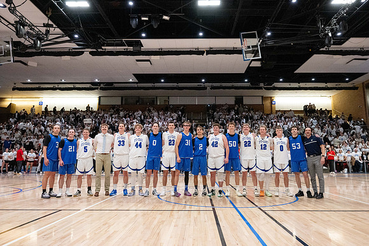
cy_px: 120
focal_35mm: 24
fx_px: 250
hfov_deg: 72.9
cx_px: 195
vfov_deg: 52.5
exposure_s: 1/500
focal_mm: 22.5
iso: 8000
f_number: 4
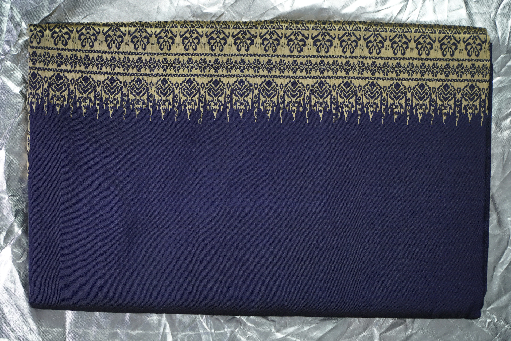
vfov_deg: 14.9
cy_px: 170
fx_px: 1299
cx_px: 256
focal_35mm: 92
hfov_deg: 22.3
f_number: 4
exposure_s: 1/100
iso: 160
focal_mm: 61
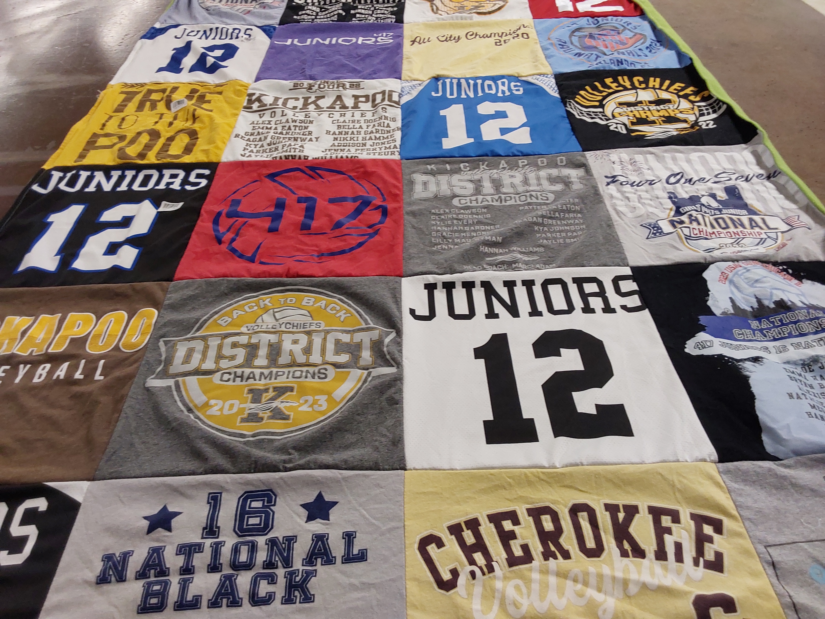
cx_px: 412
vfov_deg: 49.7
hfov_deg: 63.4
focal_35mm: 28
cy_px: 310
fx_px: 667
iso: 80
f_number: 1.9
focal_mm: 2.91
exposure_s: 1/60
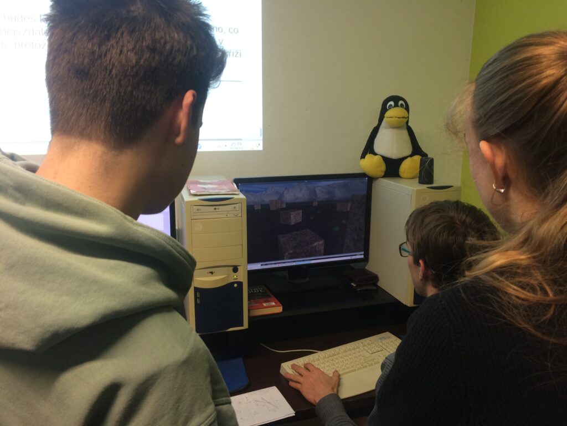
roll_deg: -0.1
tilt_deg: -13.7
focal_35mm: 29
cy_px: 213
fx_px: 475
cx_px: 284
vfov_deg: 48.2
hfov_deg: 61.7
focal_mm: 4.15
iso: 100
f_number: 2.2
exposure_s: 1/33
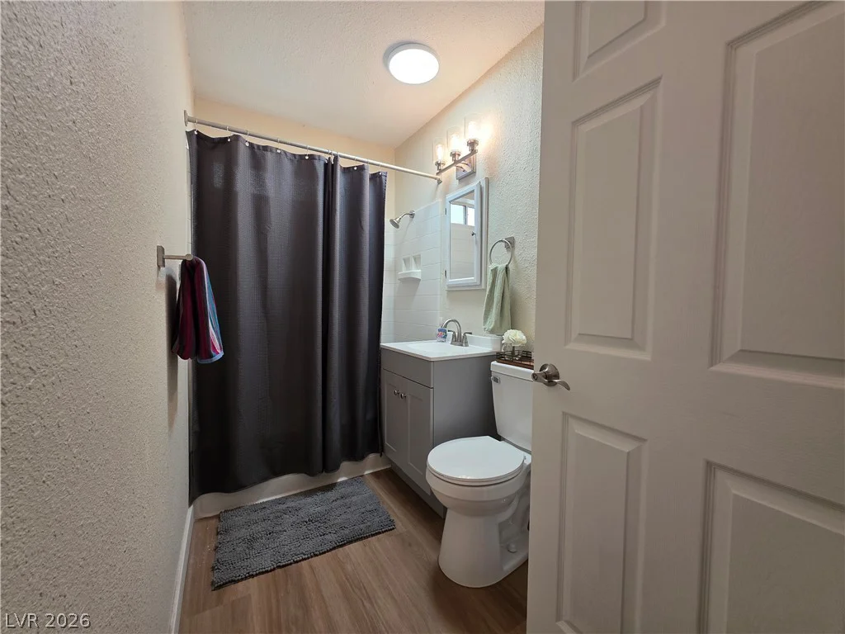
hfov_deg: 106.2
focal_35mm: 13
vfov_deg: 89.9
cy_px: 317
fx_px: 317
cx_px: 422
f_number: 1.9
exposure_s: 1/120
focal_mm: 2.2
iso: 160
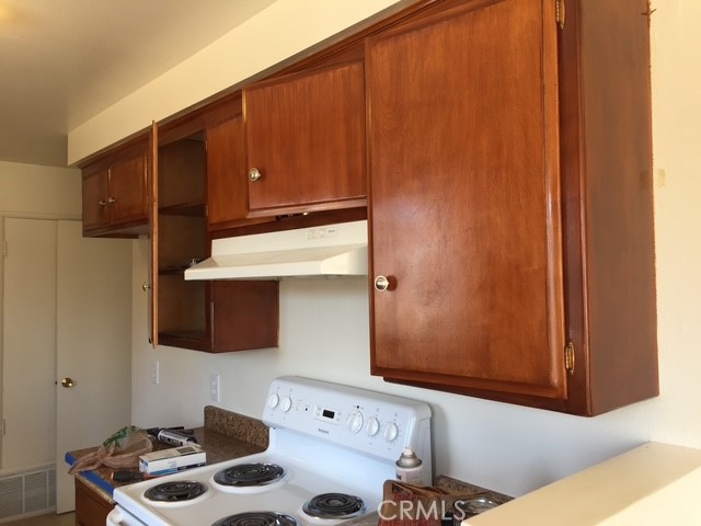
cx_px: 350
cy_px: 263
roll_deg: -0.3
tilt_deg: +1.8
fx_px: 587
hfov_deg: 61.7
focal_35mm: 29
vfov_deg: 48.2
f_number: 2.2
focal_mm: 4.15
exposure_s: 1/60
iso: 32
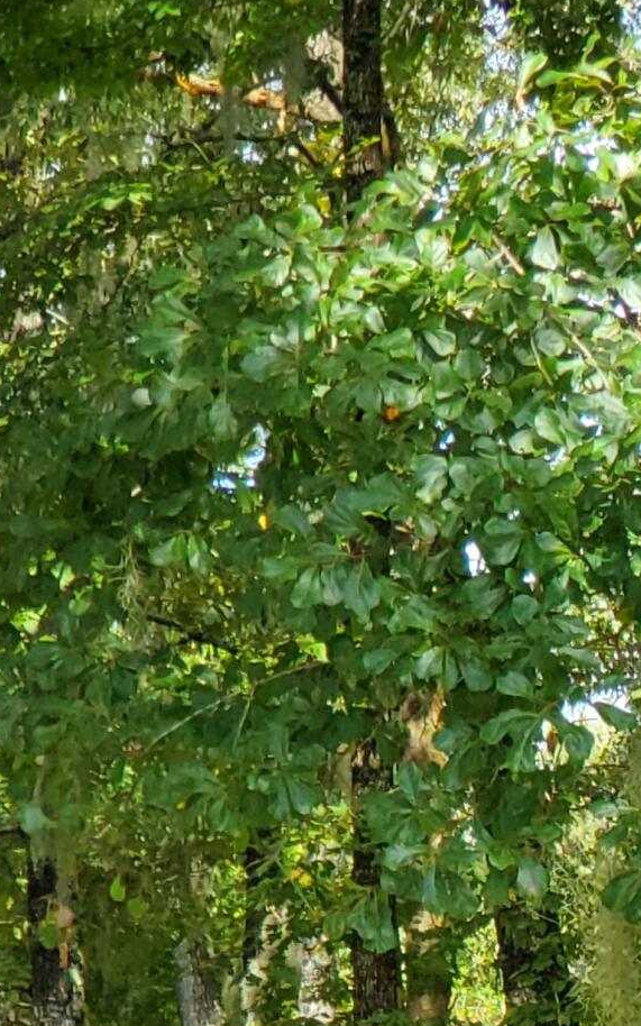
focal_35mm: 181
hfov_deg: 6.8
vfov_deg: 11.4
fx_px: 5061
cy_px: 1221
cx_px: 1652
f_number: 2.4
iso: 50
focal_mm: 6
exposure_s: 1/176
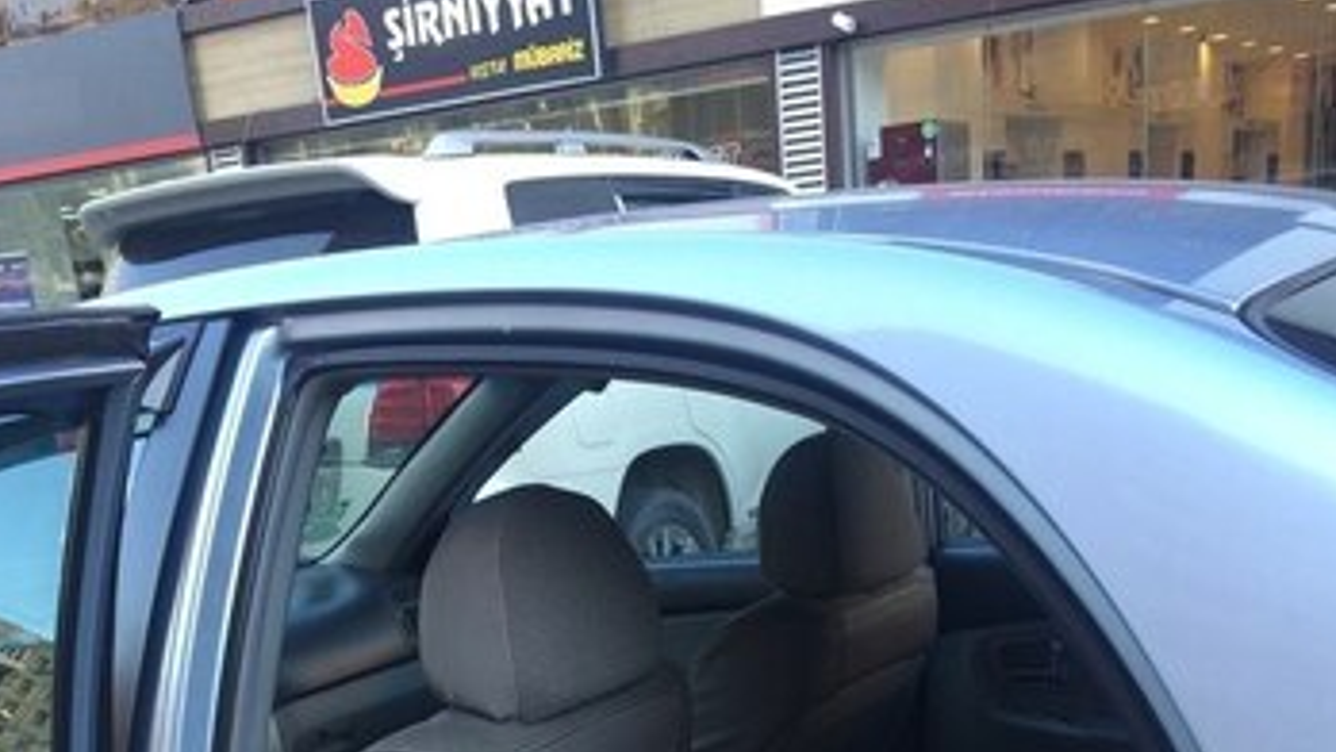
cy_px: 936
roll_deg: +7.2
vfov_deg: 23.8
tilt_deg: -23.5
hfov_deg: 45.5
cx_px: 676
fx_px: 1595
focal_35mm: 45
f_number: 2.2
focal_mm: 4.15
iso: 32
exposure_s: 1/106
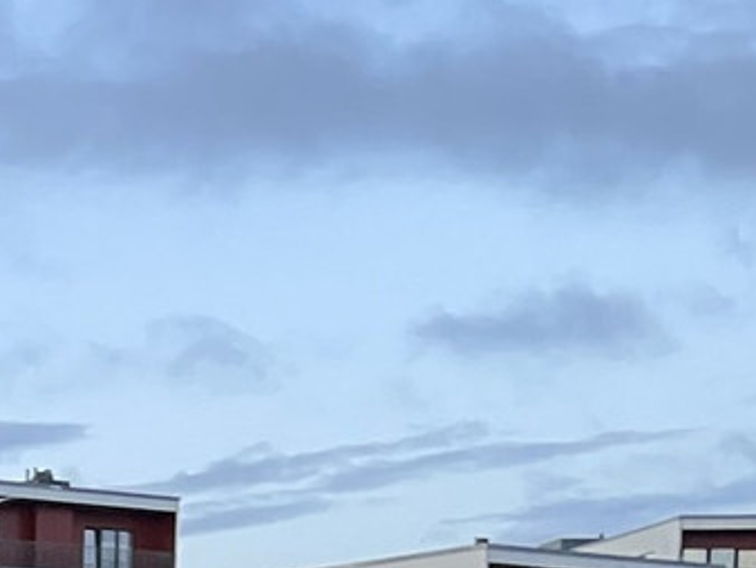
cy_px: 1272
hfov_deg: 13.8
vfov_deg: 10.6
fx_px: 2688
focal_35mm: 123
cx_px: -725
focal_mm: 4.2
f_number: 1.6
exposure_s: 1/77
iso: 125
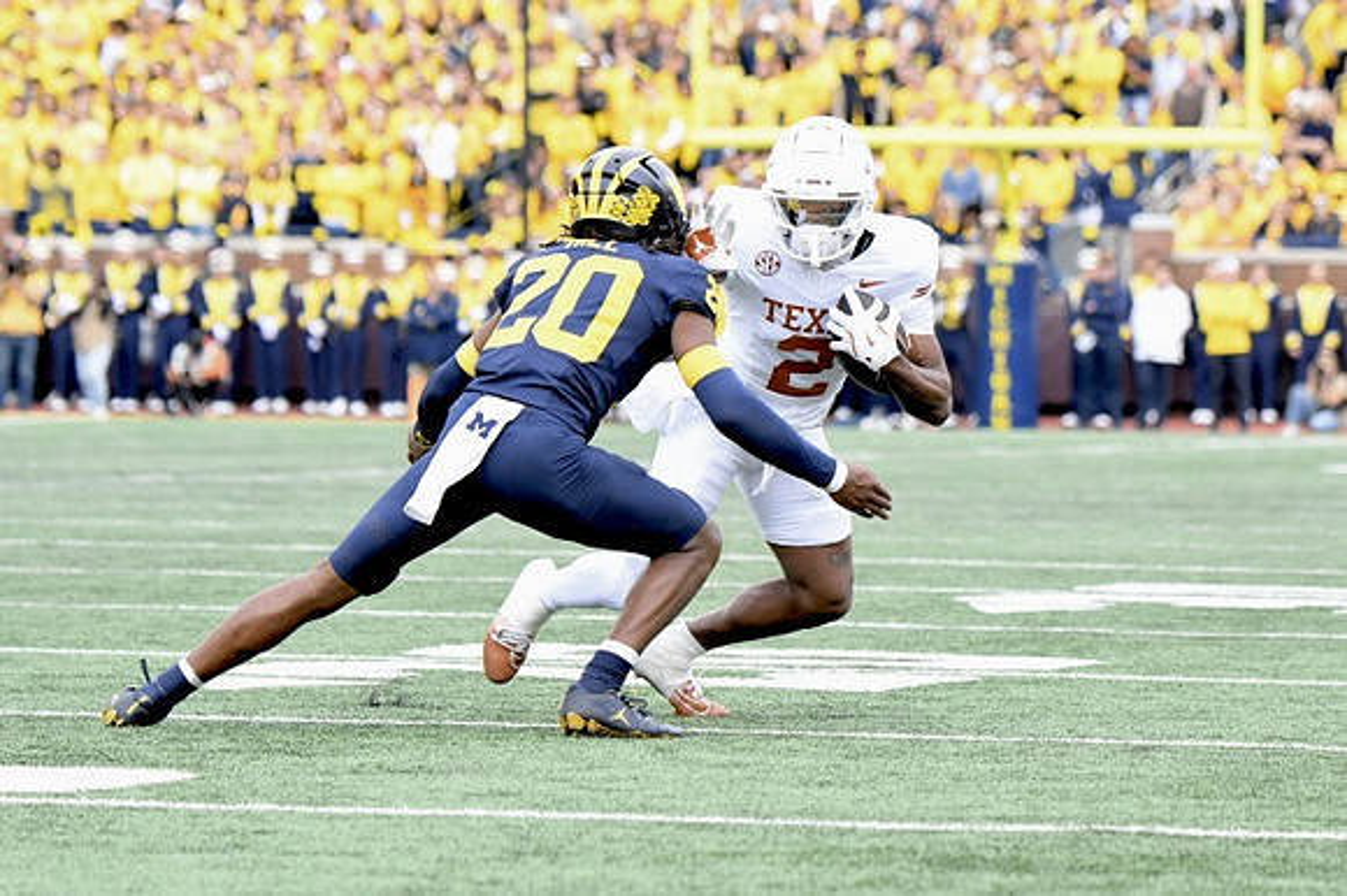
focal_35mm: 300
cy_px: 448
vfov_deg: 4.6
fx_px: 11218
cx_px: 674
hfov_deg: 6.9
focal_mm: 200
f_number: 5.3
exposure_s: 1/1600
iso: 1600
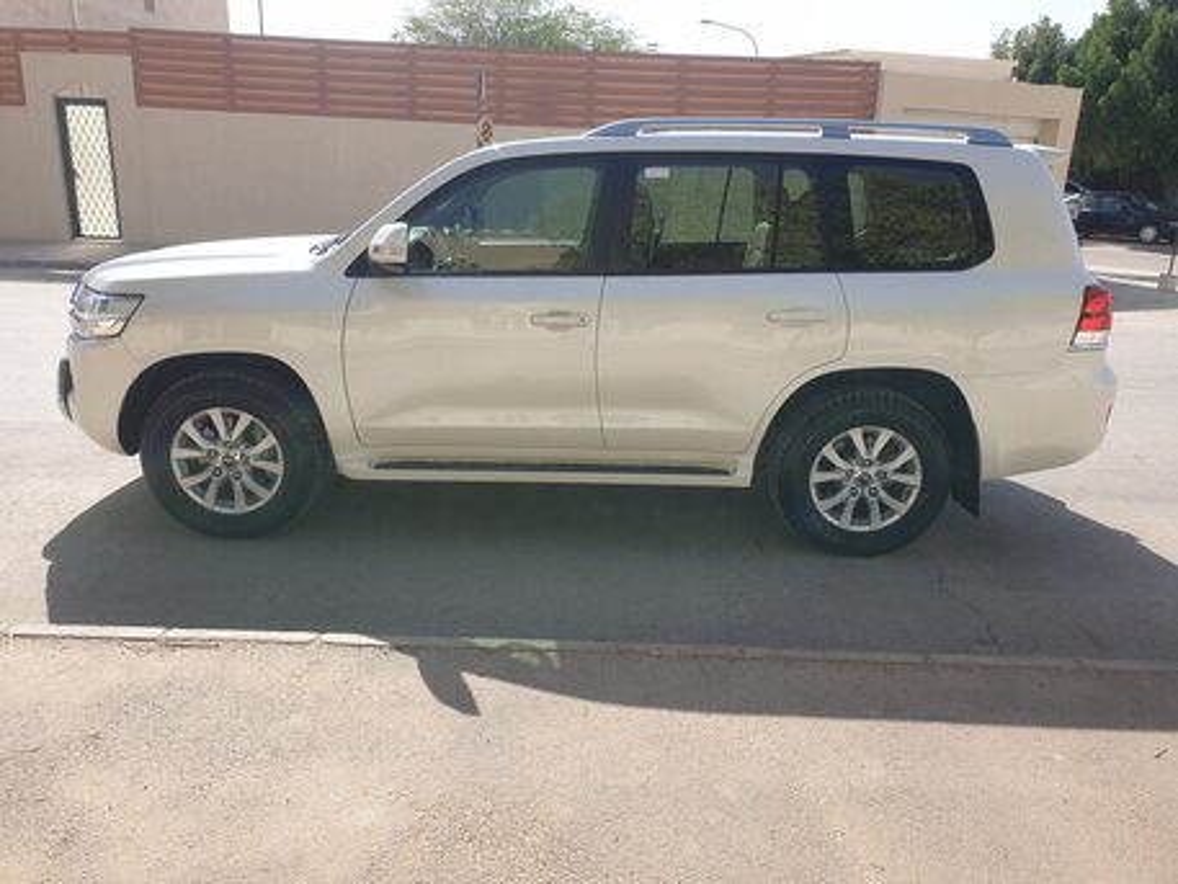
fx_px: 885
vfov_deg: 53.1
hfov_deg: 67.3
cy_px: 442
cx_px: 589
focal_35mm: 26
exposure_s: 1/1076
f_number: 2.4
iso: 50
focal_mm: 4.3
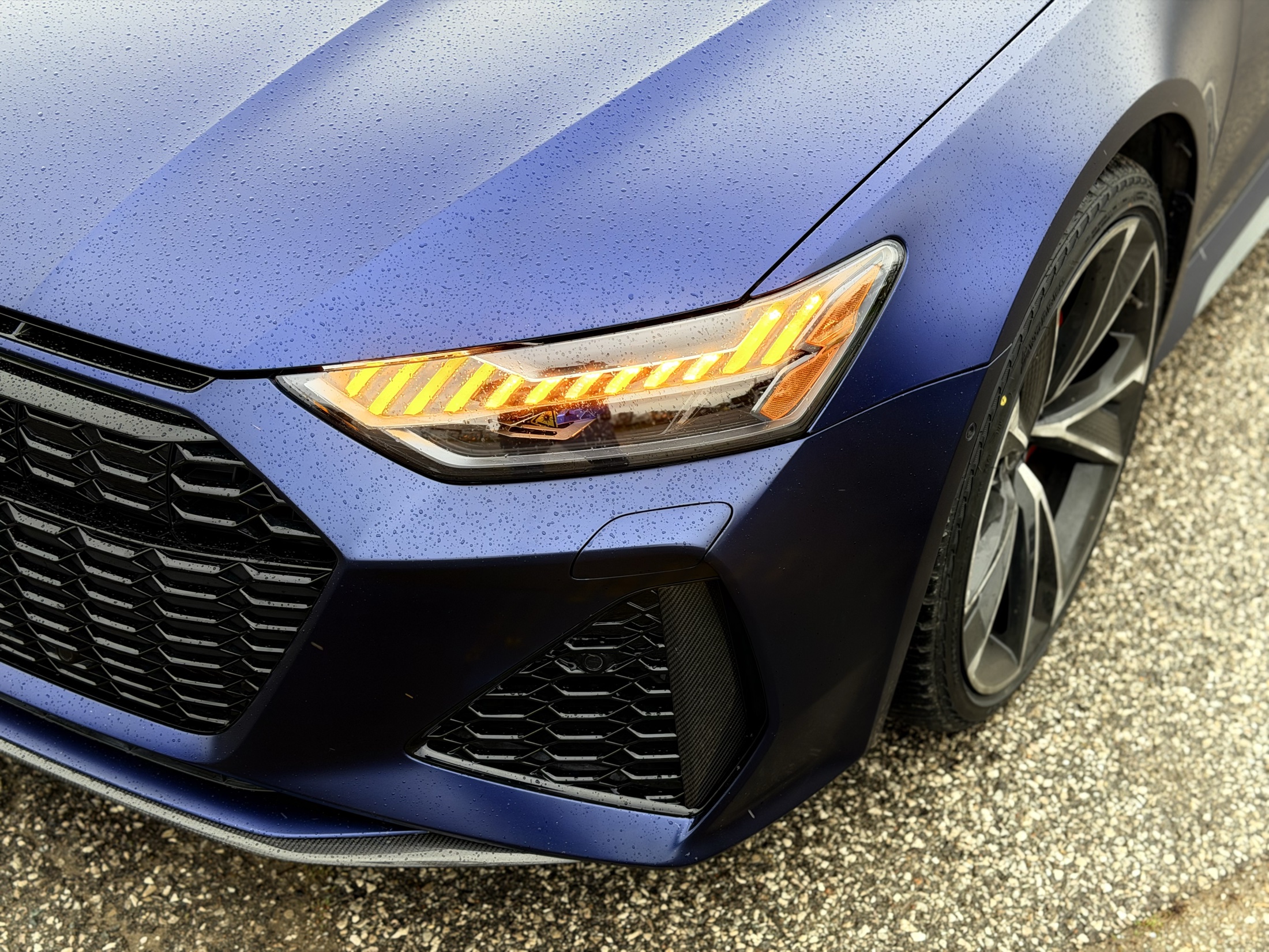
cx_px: 634
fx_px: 1760
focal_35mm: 48
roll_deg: -1.2
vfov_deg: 30.3
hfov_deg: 39.7
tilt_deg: -35.0
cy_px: 476
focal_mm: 6.76
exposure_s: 1/145
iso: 64
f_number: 1.78
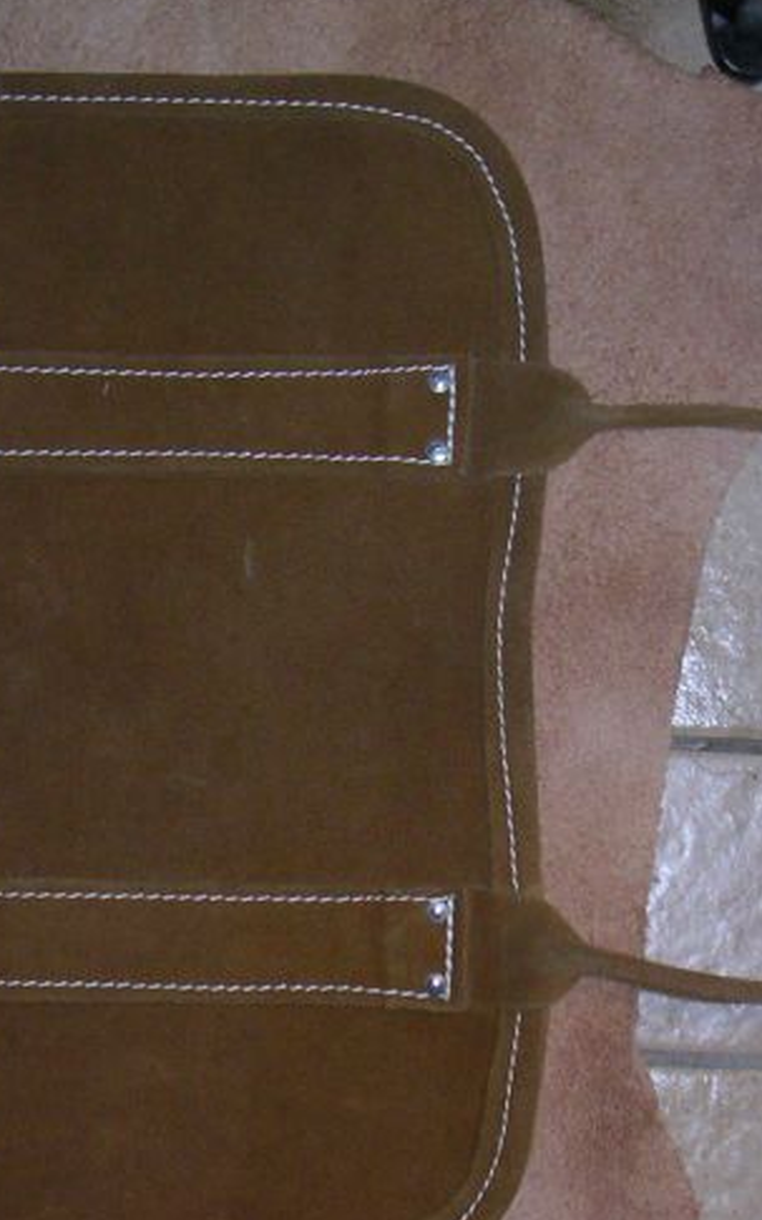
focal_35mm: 68
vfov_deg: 30.1
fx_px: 2260
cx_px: 431
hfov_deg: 19.1
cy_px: 714
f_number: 2.8
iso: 160
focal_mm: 6
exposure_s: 1/45
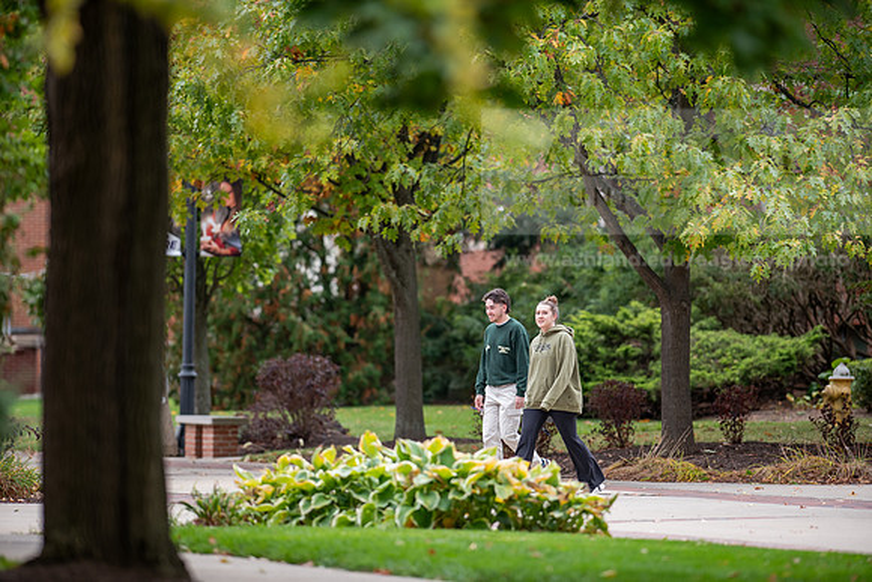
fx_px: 7268
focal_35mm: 300
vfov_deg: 4.6
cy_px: 291
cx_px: 436
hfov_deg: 6.9
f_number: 3.2
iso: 320
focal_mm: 300
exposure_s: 1/500
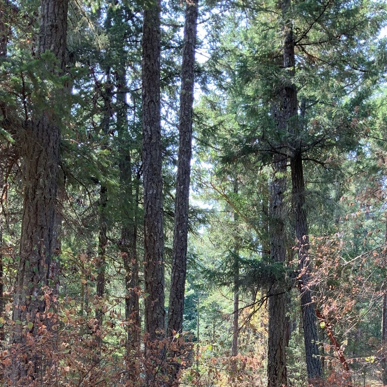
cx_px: 246
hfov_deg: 33.8
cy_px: 375
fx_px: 632
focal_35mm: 50
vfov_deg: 31.7
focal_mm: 3
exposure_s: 1/120
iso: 40
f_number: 1.8
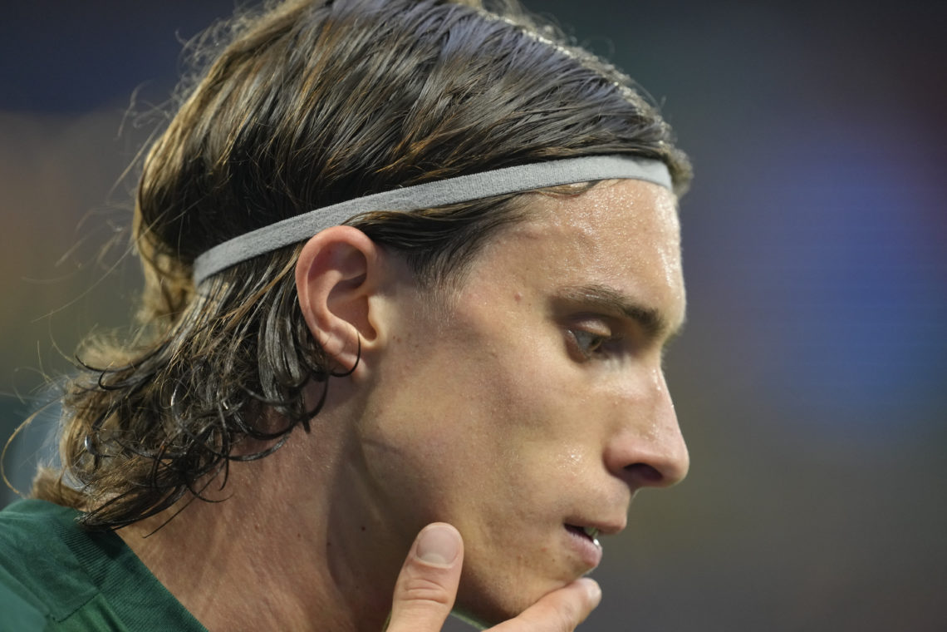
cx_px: 474
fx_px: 10521
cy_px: 316
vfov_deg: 3.4
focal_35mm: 400
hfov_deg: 5.2
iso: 2500
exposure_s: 1/1000
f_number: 2.8
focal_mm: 400
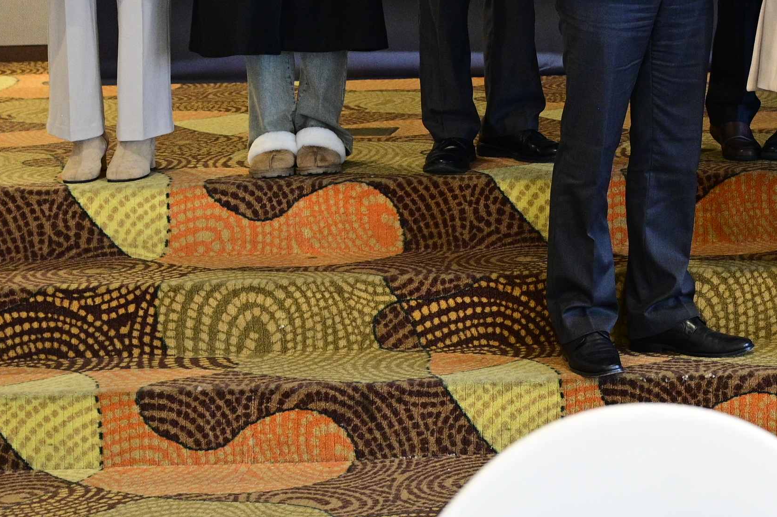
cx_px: 993
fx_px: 2352
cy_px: -126
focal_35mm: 109
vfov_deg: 12.2
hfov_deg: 17.6
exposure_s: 1/100
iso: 2500
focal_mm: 40
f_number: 4
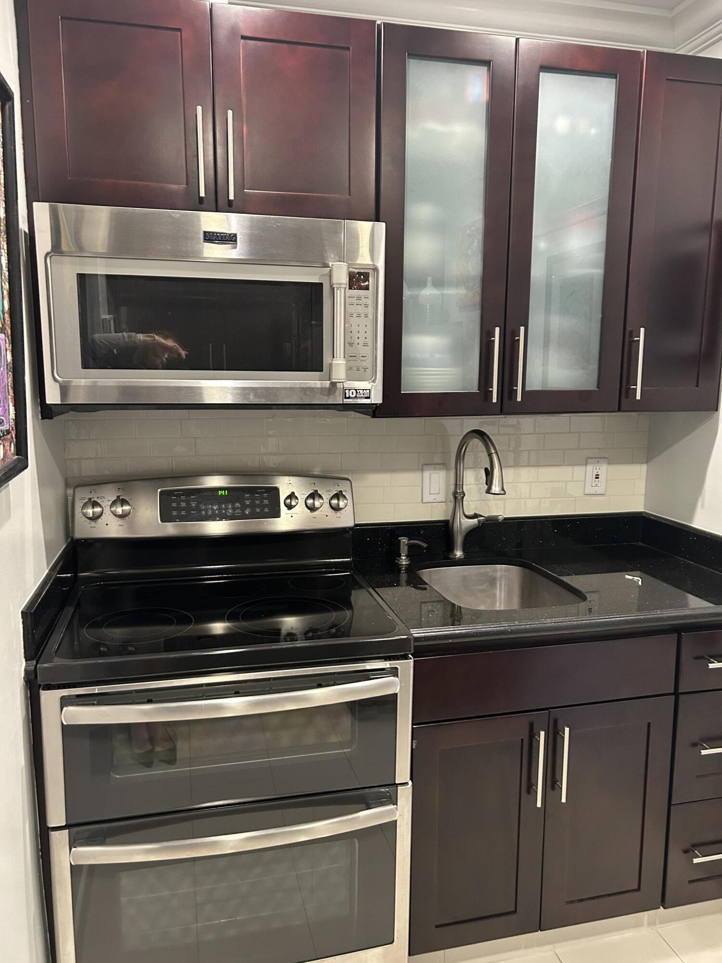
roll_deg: -0.8
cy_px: 482
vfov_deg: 67.3
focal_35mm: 26
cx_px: 361
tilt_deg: -9.6
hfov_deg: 53.1
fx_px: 723
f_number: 1.5
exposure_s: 1/60
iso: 320
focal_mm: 5.7
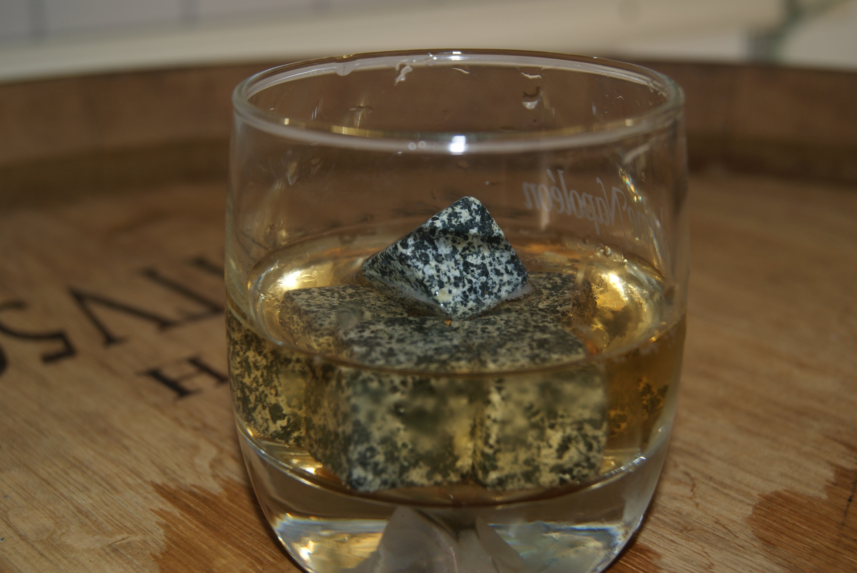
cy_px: 286
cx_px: 428
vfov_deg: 25.8
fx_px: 1251
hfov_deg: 37.8
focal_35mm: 52
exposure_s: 1/60
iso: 100
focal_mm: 35
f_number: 5.6
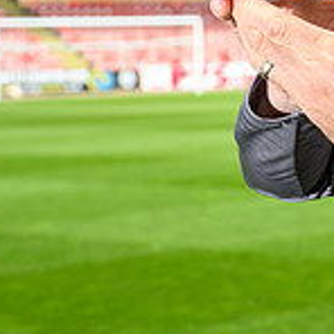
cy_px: 28
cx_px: 623
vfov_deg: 9.3
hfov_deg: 8.9
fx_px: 2041
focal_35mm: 187
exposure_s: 1/160
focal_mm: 56
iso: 160
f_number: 7.1
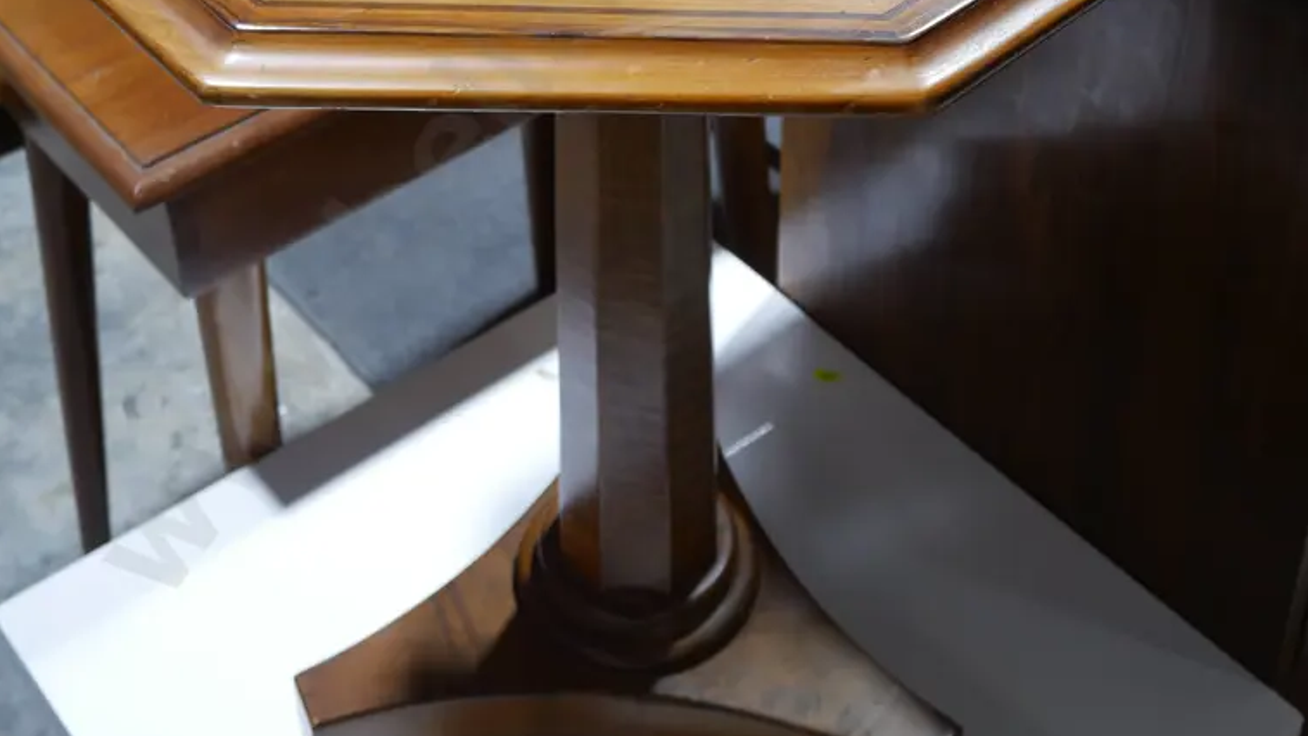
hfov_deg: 35.4
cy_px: -123
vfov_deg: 19.3
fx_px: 2047
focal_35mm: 59
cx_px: 661
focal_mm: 20
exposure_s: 1/60
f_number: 4.5
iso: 400
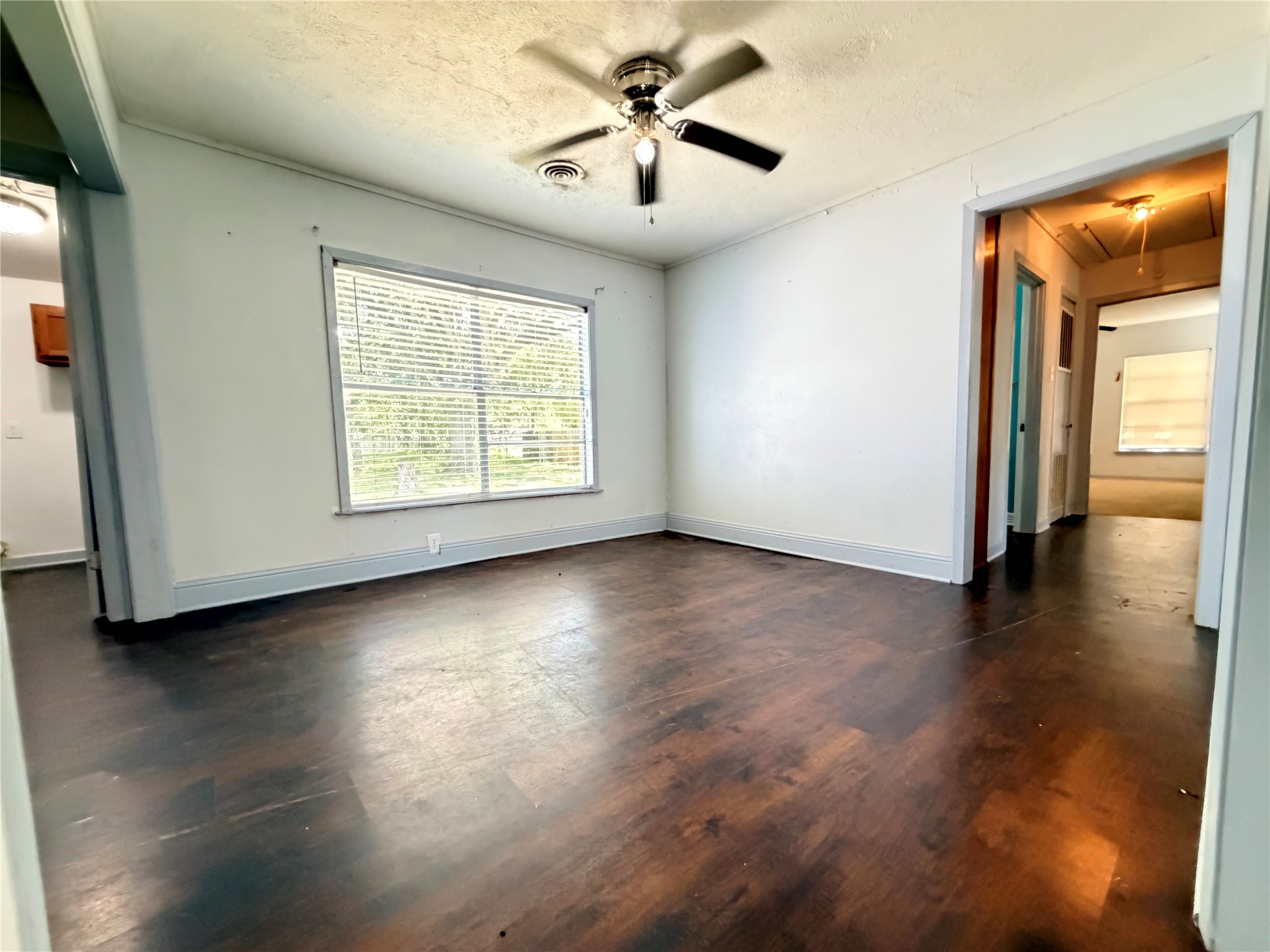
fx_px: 514
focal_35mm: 14
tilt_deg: -3.8
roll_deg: +1.0
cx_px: 635
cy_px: 476
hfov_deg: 102.1
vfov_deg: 85.7
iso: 1250
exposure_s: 1/60
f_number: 2.2
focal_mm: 2.22
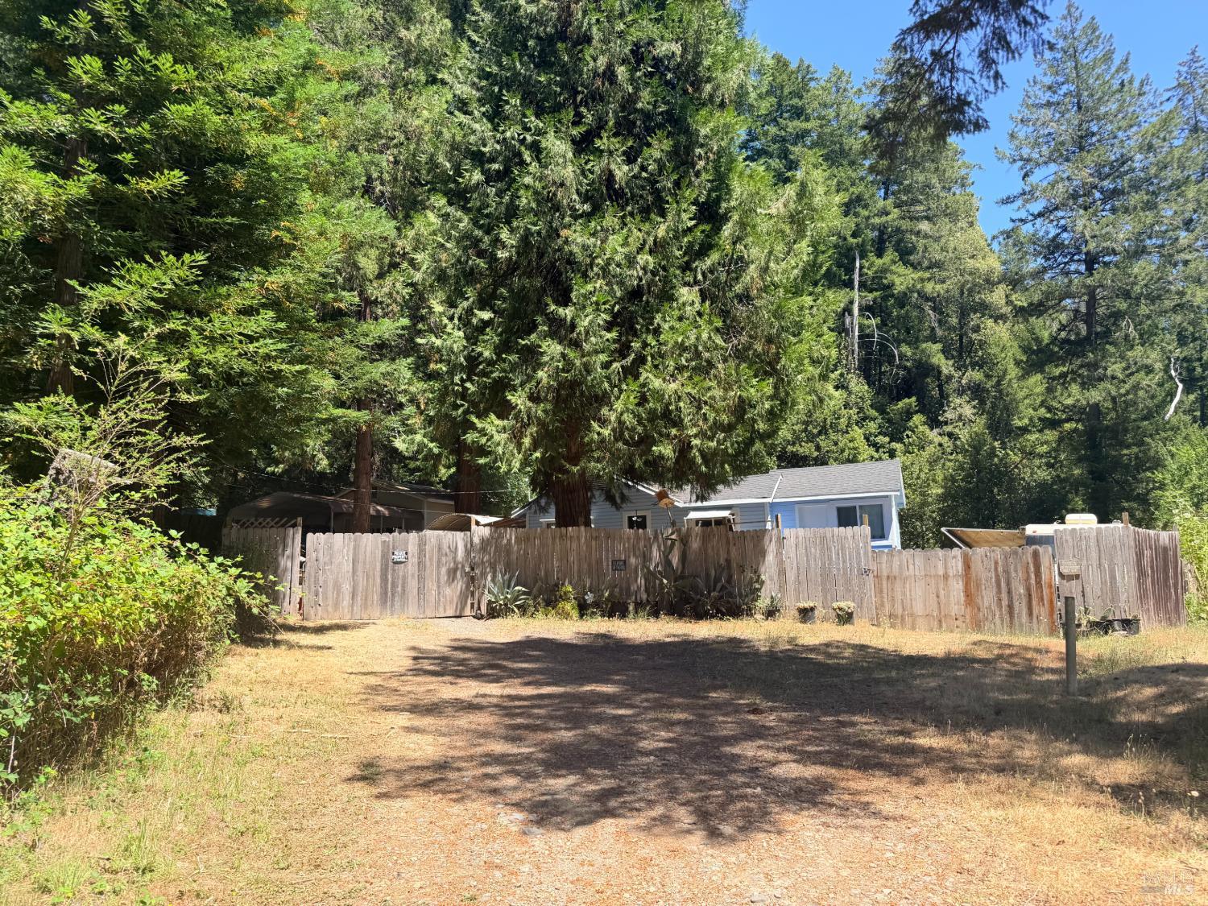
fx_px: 838
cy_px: 453
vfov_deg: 56.8
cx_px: 604
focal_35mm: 24
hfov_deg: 71.6
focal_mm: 6.76
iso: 80
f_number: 1.78
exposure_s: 1/1385
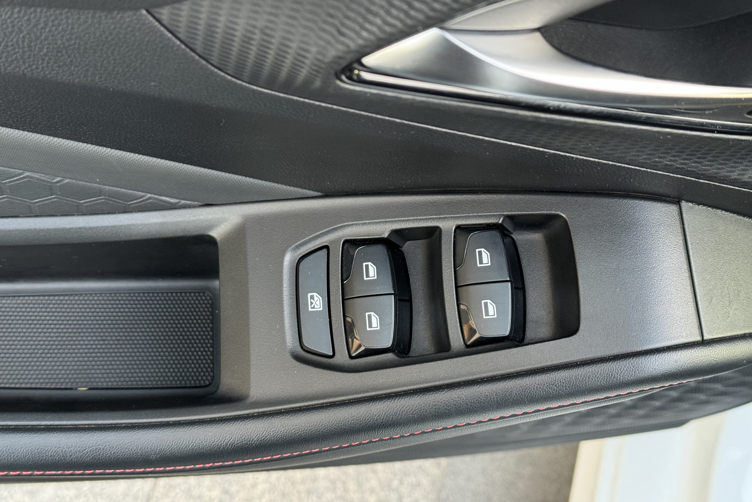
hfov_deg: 39.6
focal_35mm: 50
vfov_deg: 27.0
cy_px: 241
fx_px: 1044
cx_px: 376
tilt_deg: -66.6
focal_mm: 6.76
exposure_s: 1/40
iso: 320
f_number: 1.78
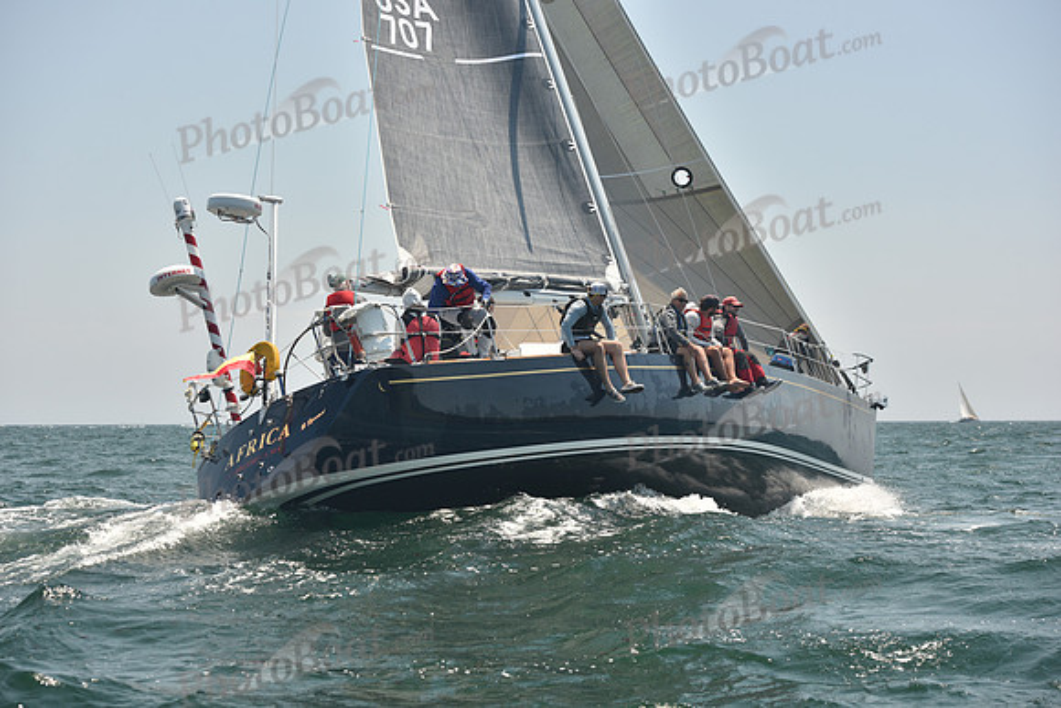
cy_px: 354
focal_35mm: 70
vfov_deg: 19.5
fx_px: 2063
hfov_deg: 28.8
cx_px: 530
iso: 250
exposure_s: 1/640
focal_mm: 70
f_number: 5
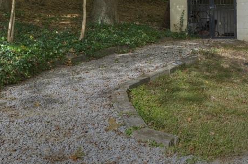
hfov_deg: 34.4
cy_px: 30
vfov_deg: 24.5
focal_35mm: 54
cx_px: 234
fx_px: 371
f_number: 7.1
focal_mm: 16
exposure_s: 1/250
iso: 400
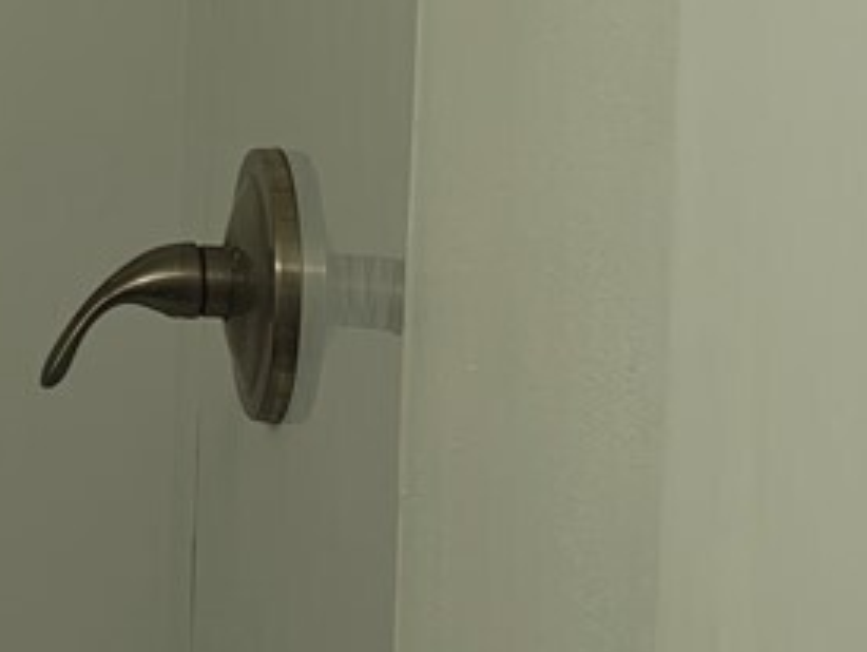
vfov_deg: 10.4
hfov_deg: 10.9
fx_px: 3510
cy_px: -234
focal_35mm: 140
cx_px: -1497
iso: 110
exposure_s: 1/120
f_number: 1.8
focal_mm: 5.41
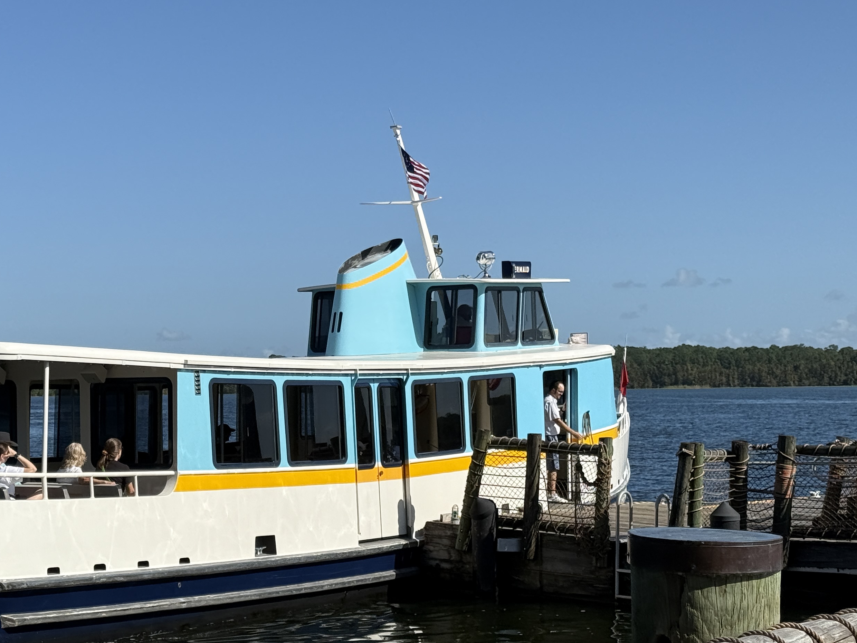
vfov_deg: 18.9
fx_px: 1931
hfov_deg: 24.8
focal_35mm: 78
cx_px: 250
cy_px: 396
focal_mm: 6.76
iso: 64
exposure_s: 1/7143
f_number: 1.78
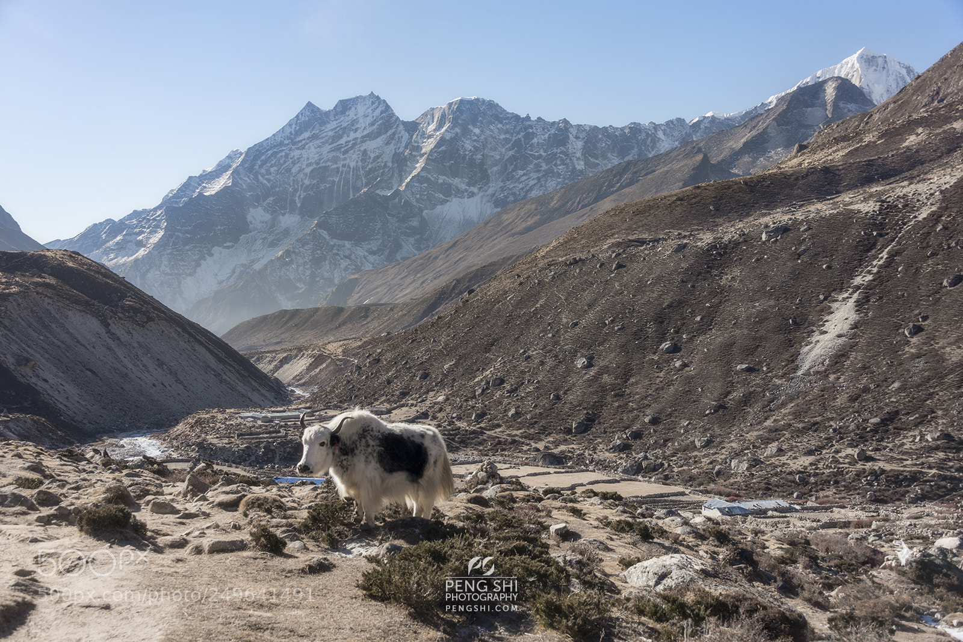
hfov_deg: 50.7
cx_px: 482
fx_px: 1017
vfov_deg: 35.1
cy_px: 321
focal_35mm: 38
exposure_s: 1/200
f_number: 8
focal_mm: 38
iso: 64
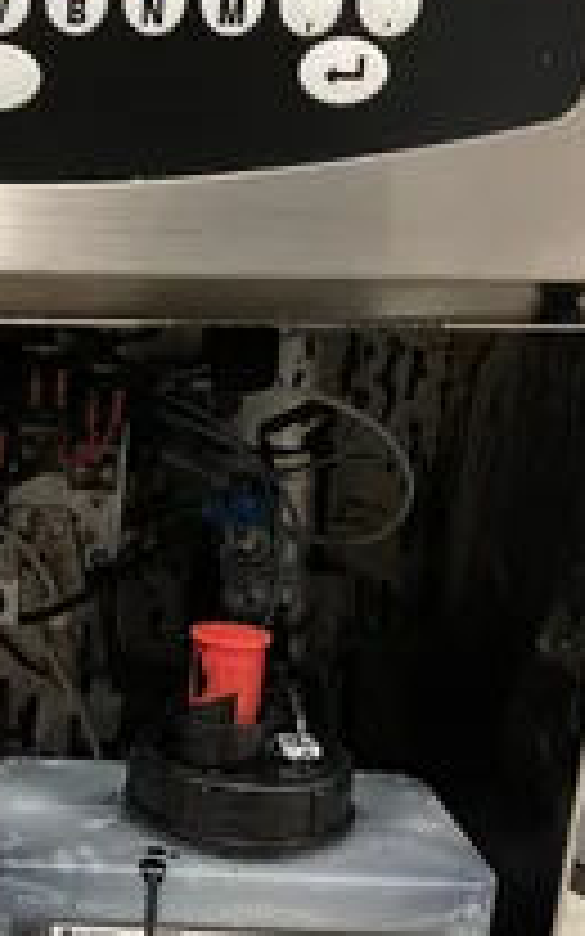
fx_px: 1352
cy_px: 688
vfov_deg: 37.4
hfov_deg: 23.0
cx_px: -58
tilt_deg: -18.3
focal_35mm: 53
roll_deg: -1.1
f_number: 1.6
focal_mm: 4.2
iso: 500
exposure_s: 1/40
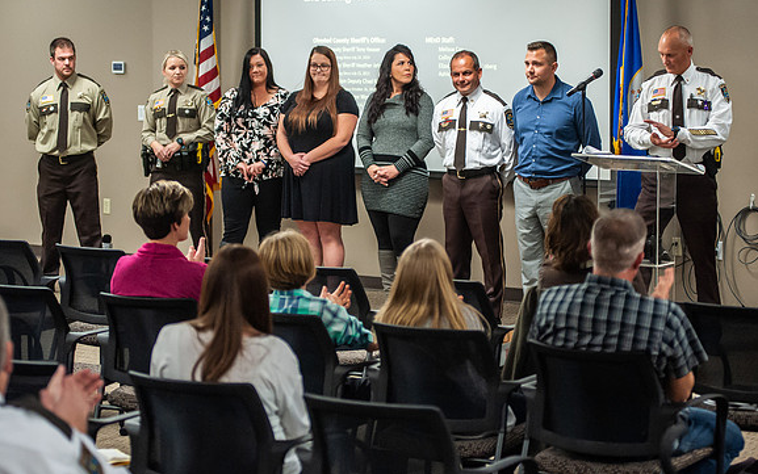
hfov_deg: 22.8
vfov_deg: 14.4
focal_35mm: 91
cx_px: 379
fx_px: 1880
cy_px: 208
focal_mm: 80
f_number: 2.8
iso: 3200
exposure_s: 1/250
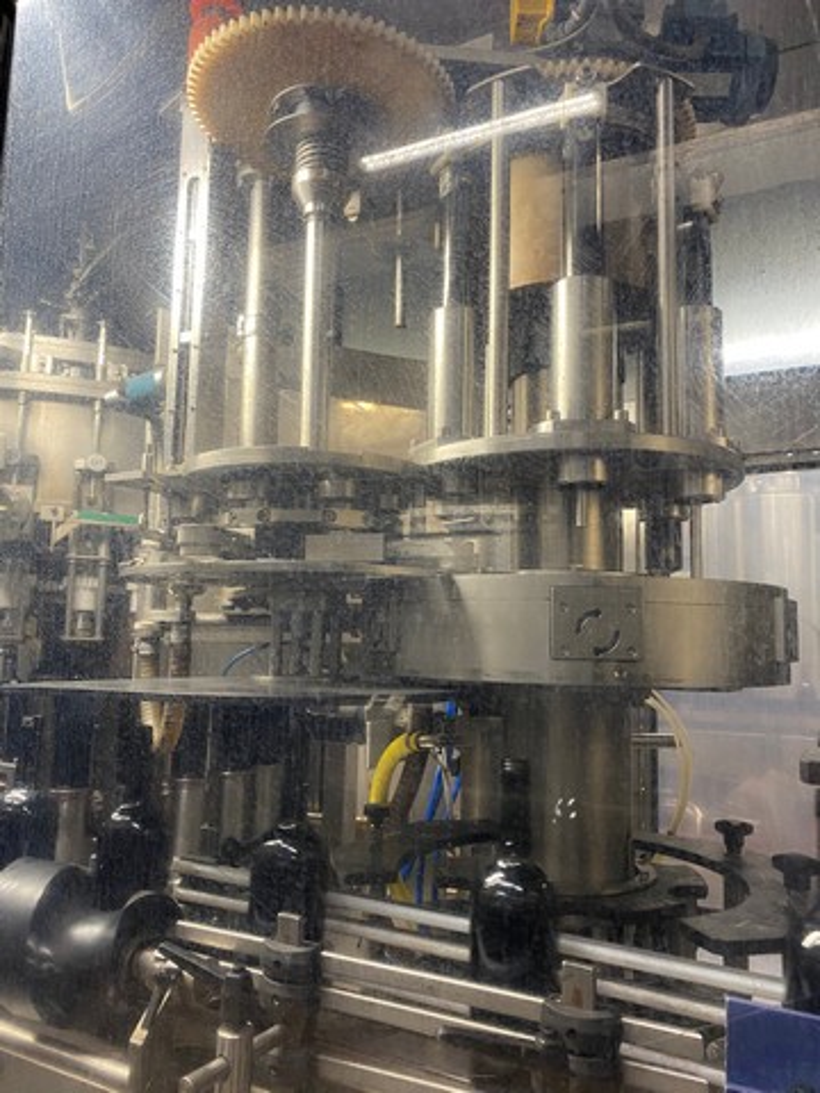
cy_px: 546
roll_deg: -0.3
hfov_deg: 53.1
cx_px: 410
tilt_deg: +8.5
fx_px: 821
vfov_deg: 67.3
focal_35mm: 26
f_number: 1.8
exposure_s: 1/50
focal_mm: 4.25
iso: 125
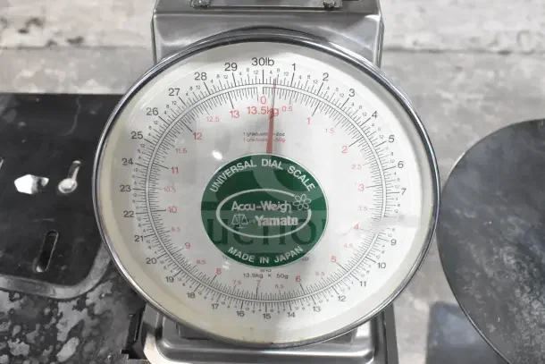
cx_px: 272
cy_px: 182
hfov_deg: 55.1
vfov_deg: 38.4
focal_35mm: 34
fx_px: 522
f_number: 6.3
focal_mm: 23
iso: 6400
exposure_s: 1/160
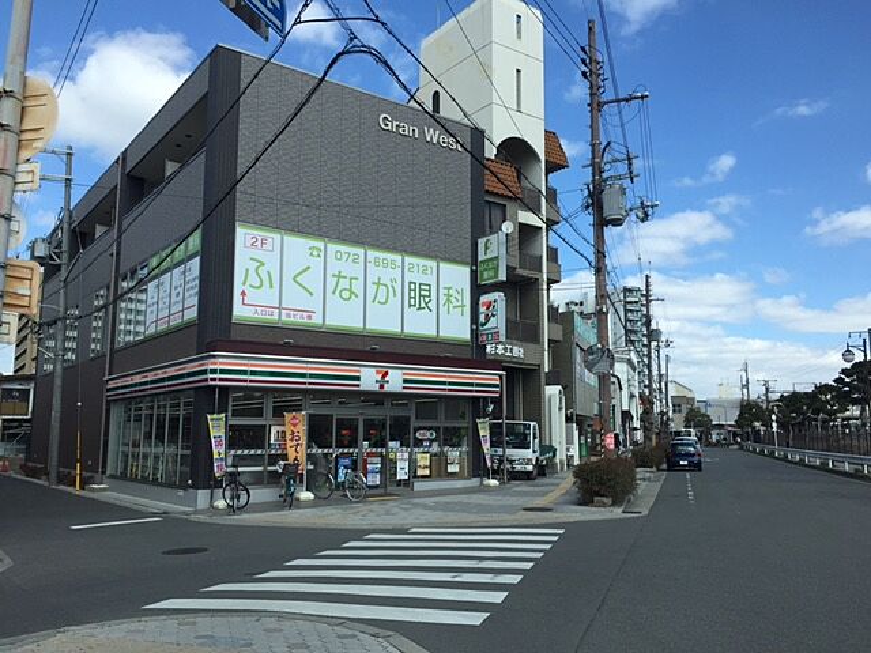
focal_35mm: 29
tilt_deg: +7.4
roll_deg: -1.0
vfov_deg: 48.2
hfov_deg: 61.7
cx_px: 436
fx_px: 730
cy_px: 326
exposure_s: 1/1464
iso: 32
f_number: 2.2
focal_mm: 4.15
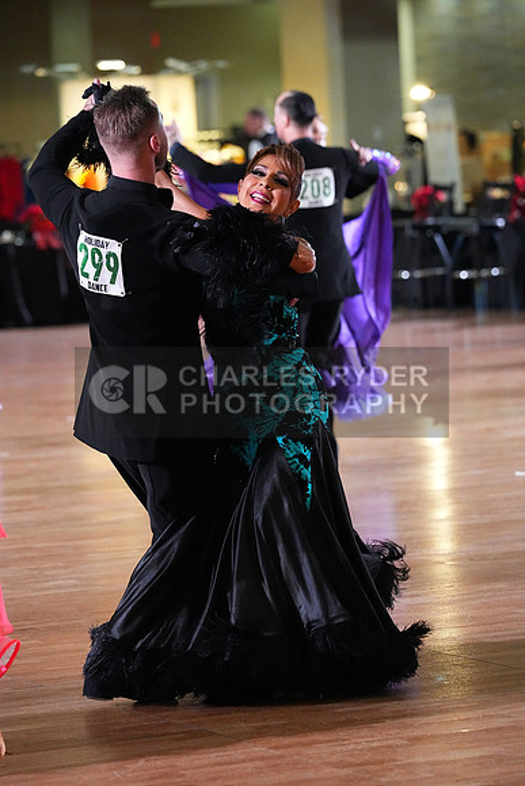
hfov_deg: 7.5
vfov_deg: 11.3
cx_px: 262
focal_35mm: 182
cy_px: 393
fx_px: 3979
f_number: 5
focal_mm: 182
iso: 10000
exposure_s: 1/400
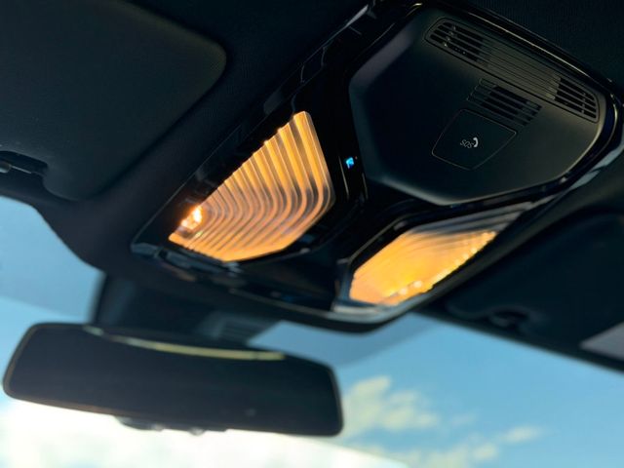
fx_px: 865
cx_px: 312
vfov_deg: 30.3
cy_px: 234
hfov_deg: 39.7
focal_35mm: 48
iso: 160
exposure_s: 1/100
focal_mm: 6.76
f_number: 1.78
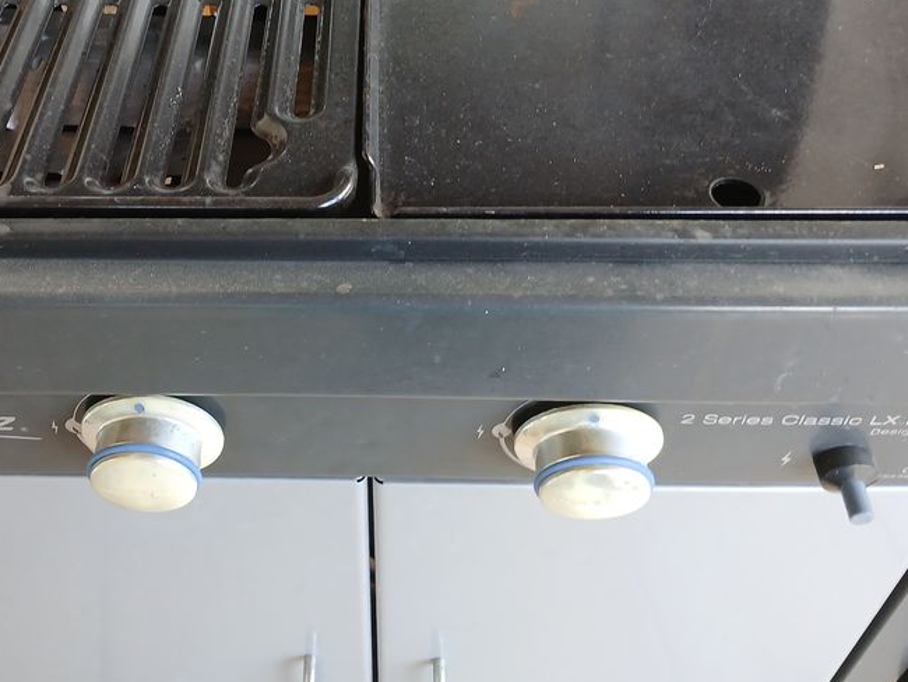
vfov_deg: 35.2
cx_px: 332
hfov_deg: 46.3
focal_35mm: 40
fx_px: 1050
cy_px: 173
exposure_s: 1/50
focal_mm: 3.98
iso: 160
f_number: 1.8
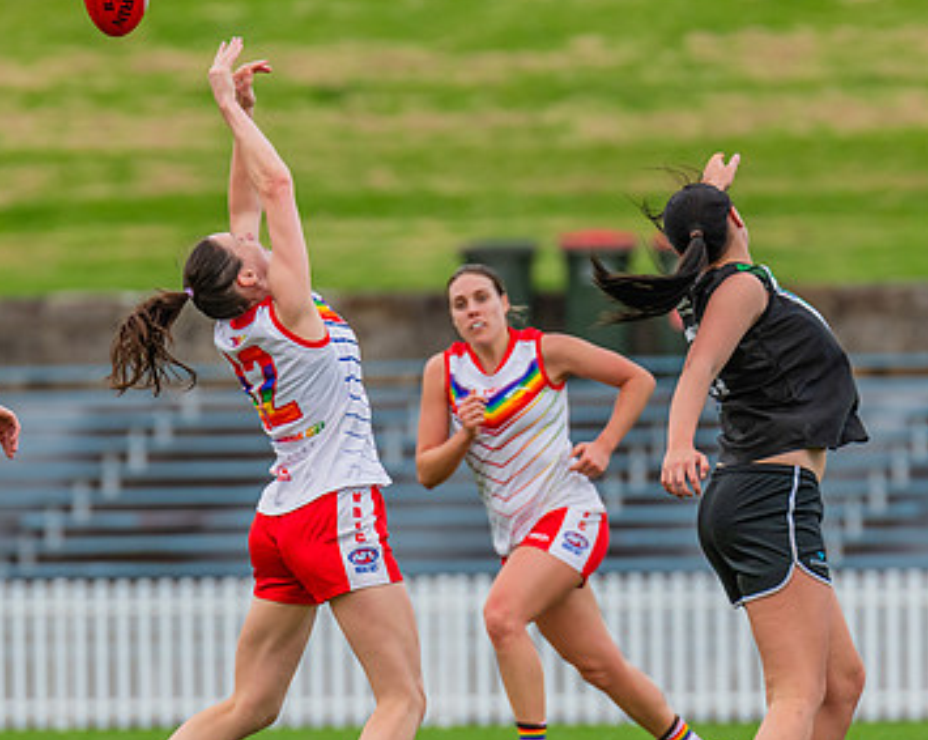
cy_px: 470
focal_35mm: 783
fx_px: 21476
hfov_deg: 2.5
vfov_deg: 2.0
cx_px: 508
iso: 800
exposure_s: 1/1000
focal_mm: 420
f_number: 6.3
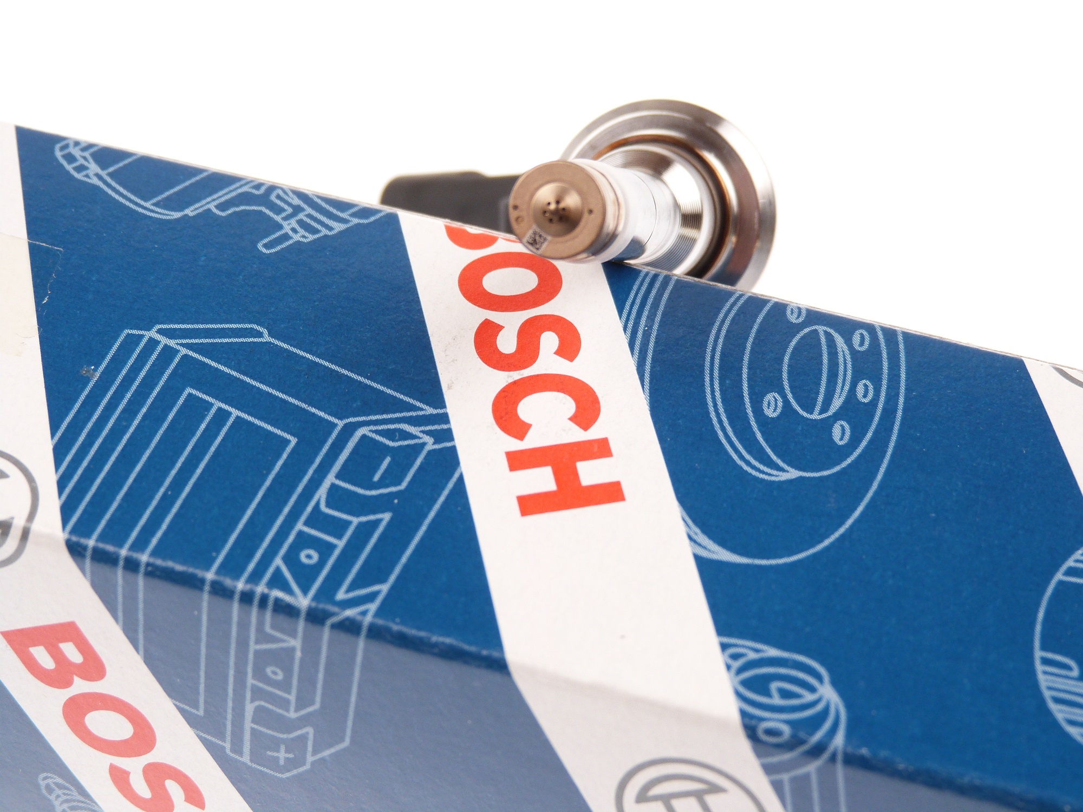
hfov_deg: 20.7
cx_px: 542
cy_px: 406
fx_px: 2972
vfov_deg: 15.6
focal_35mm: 95
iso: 125
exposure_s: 1/60
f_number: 3.4
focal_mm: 17.2
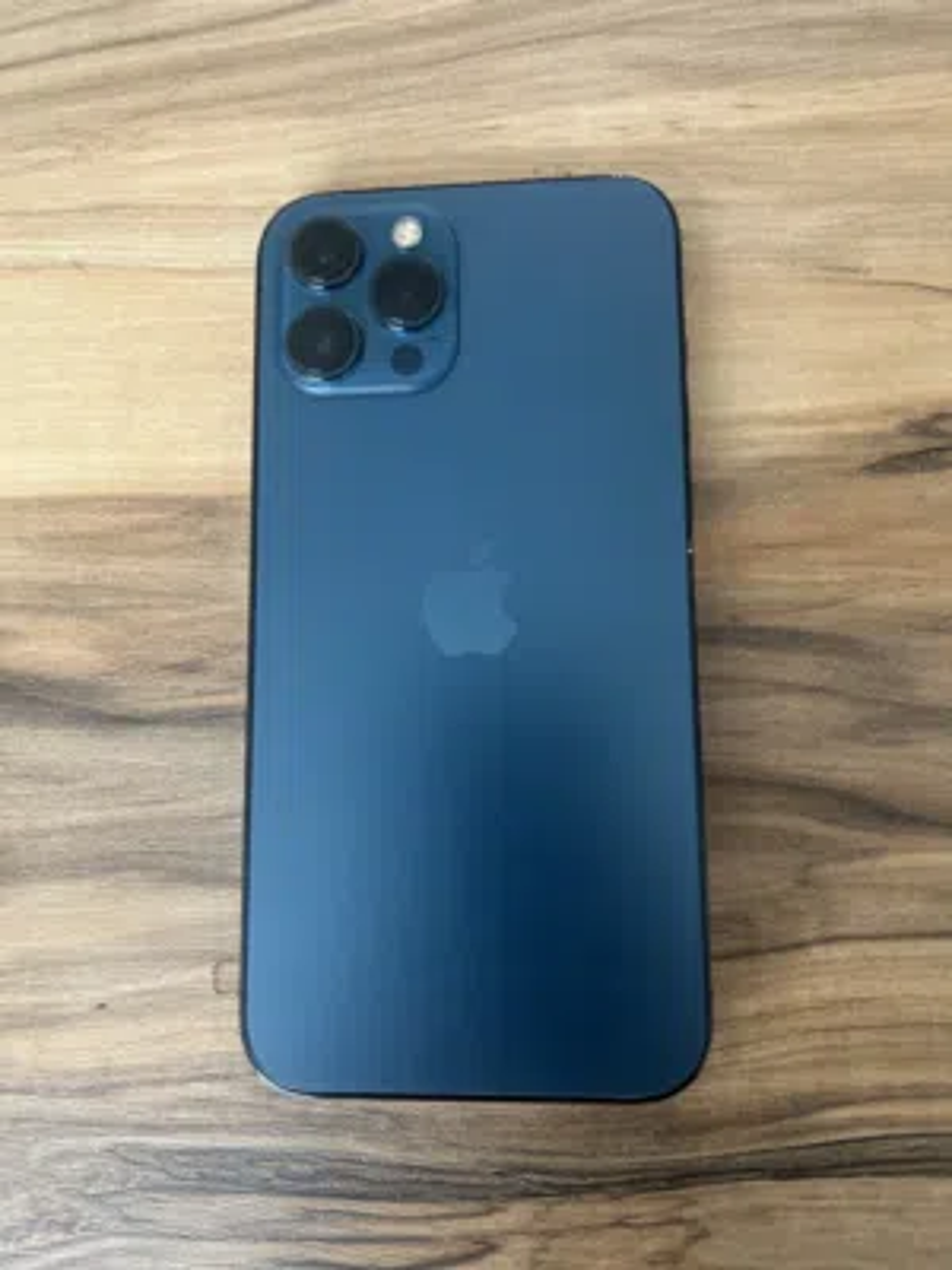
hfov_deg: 53.1
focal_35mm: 26
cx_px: 476
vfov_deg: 67.3
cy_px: 635
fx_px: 953
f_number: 1.5
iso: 125
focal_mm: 5.7
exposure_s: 1/60
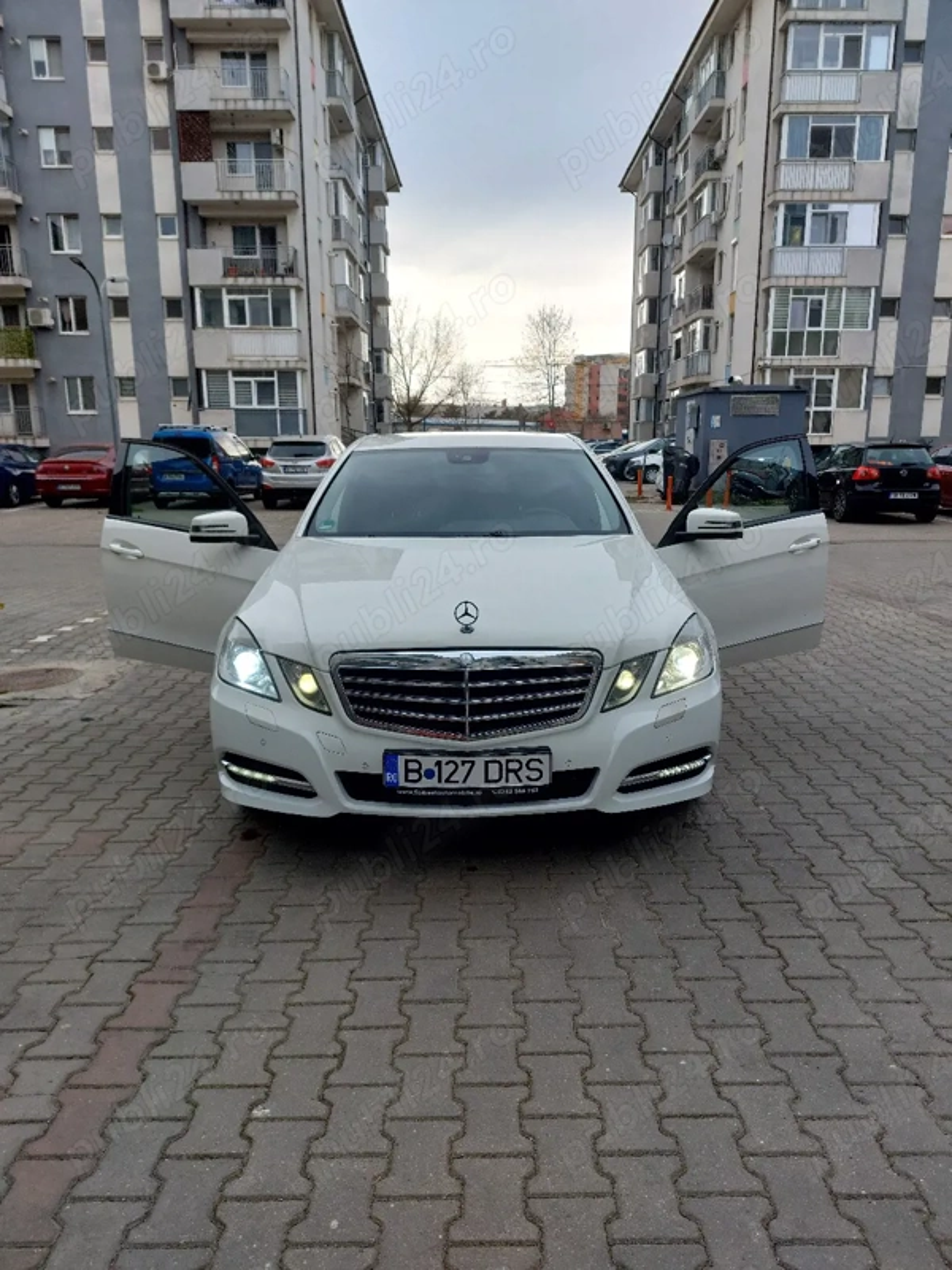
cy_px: 635
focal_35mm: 24
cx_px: 476
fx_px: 880
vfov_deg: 71.6
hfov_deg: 56.8
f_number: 1.8
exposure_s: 1/145
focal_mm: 5.23
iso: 25
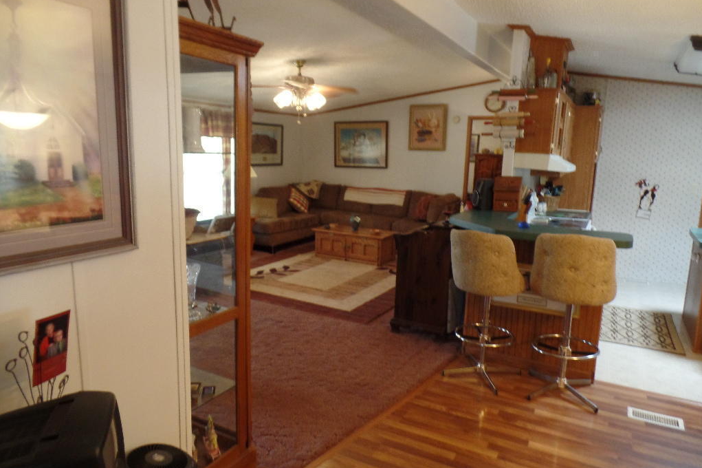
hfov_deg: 73.8
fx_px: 468
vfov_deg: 53.1
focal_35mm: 24
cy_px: 233
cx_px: 351
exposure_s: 1/30
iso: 320
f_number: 2.8
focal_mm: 4.1
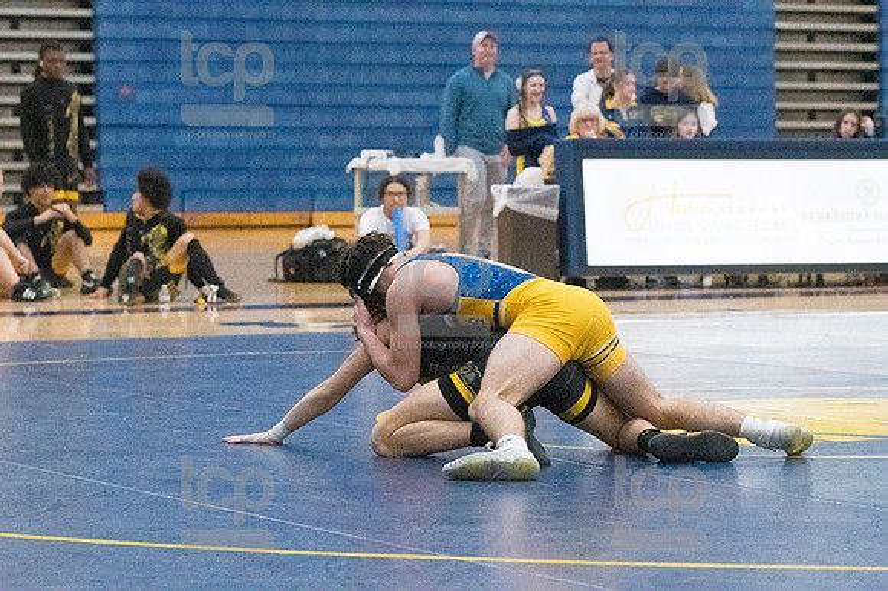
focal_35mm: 142
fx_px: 3501
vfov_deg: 9.7
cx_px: 444
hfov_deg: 14.5
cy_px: 296
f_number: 4.5
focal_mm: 95
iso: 8000
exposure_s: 1/1000
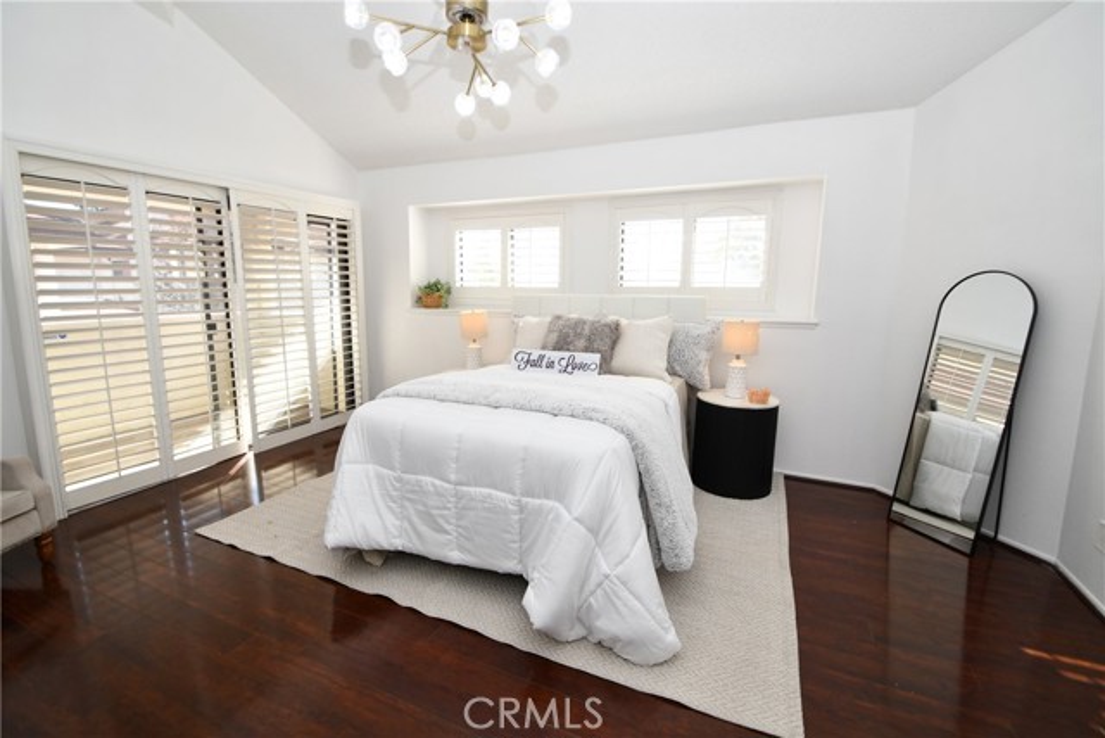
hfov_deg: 100.4
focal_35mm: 15
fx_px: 460
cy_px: 369
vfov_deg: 77.4
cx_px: 552
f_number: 5
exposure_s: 1/100
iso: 200
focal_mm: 10
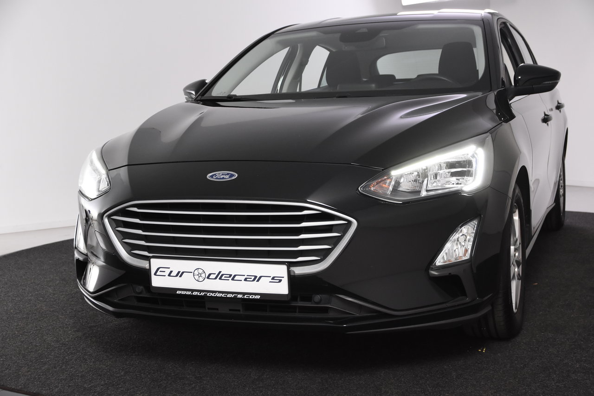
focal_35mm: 51
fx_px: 841
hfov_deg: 38.9
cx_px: 297
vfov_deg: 26.5
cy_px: 198
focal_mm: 34
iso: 1600
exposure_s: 1/125
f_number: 5.6
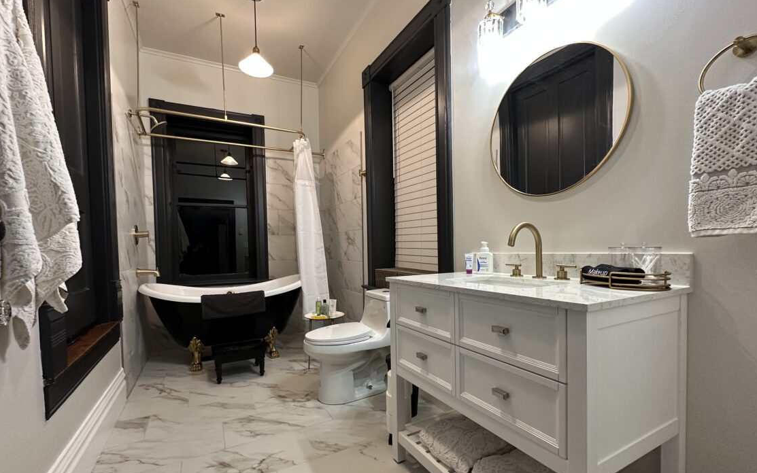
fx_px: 330
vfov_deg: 71.1
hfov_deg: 97.8
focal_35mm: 16
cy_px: 260
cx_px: 363
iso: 250
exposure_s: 1/60
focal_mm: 2.22
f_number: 2.2
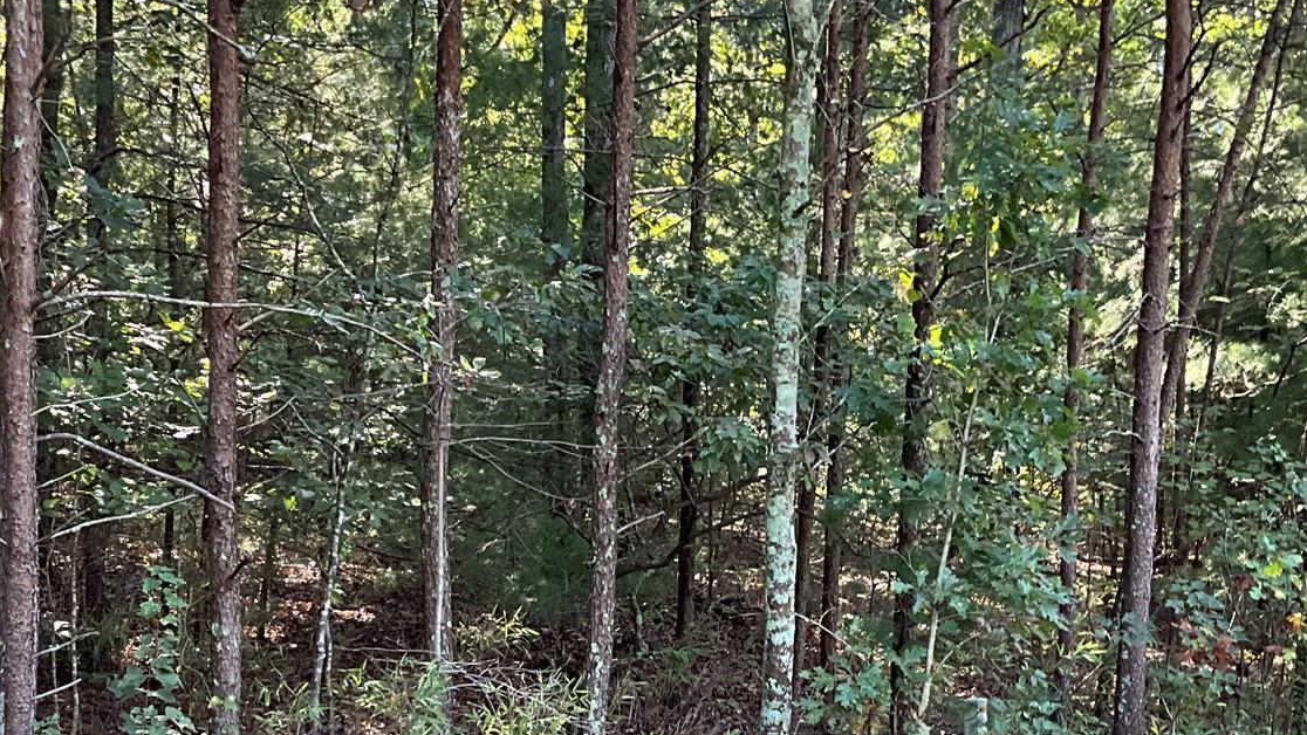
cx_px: 627
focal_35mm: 58
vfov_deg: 20.1
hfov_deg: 36.0
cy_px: 724
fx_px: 2010
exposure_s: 1/100
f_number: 1.8
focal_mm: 3
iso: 64
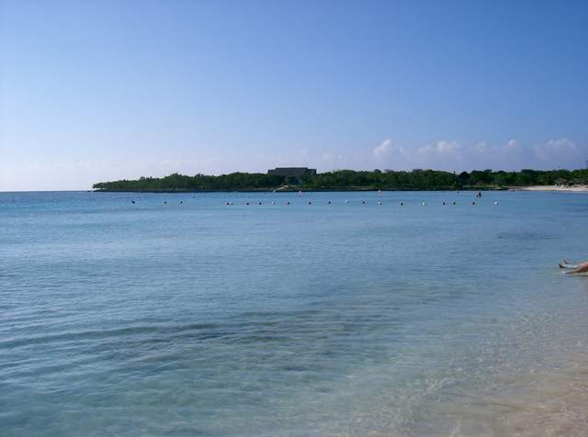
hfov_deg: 48.0
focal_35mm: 39
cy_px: 218
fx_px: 660
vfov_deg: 36.6
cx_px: 294
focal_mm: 8
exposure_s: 1/1250
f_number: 4.8
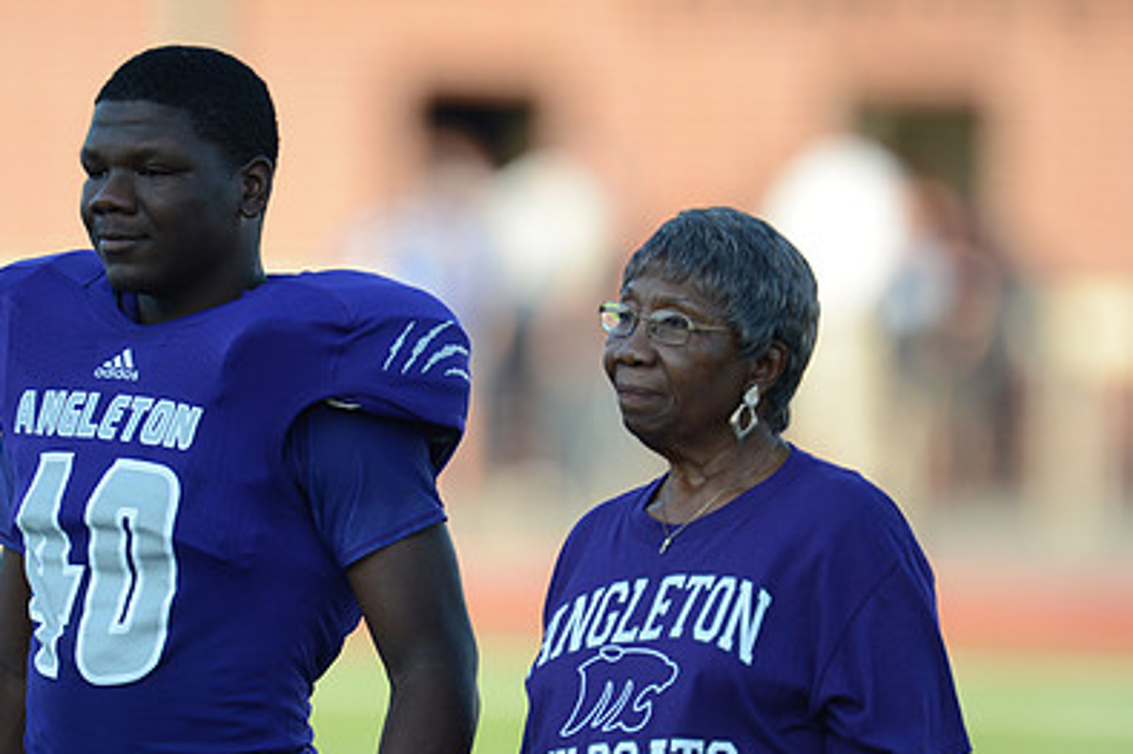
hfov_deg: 2.6
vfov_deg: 1.7
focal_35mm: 808
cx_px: 393
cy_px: 487
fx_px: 25418
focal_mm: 550
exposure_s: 1/1600
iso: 800
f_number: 4
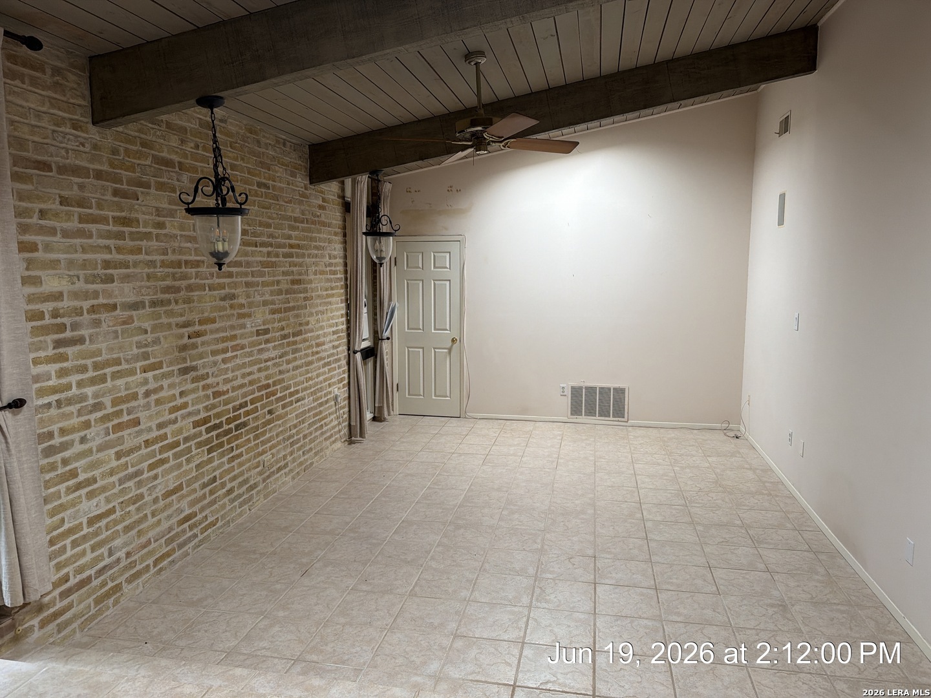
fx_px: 645
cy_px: 349
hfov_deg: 71.6
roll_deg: +0.1
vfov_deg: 56.8
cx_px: 466
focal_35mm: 24
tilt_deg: -8.6
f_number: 1.78
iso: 200
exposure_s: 1/121
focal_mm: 6.76
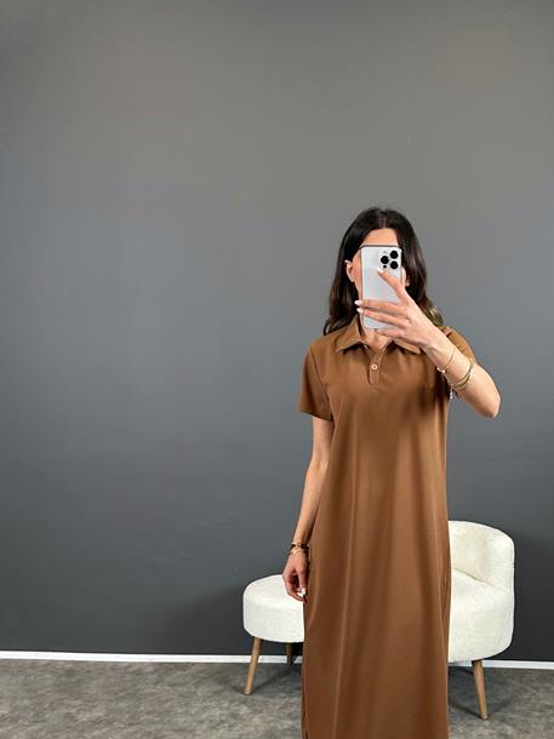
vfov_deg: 49.3
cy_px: 488
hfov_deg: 37.9
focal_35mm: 37
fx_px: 790
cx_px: 398
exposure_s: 1/100
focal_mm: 6.86
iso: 160
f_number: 1.78
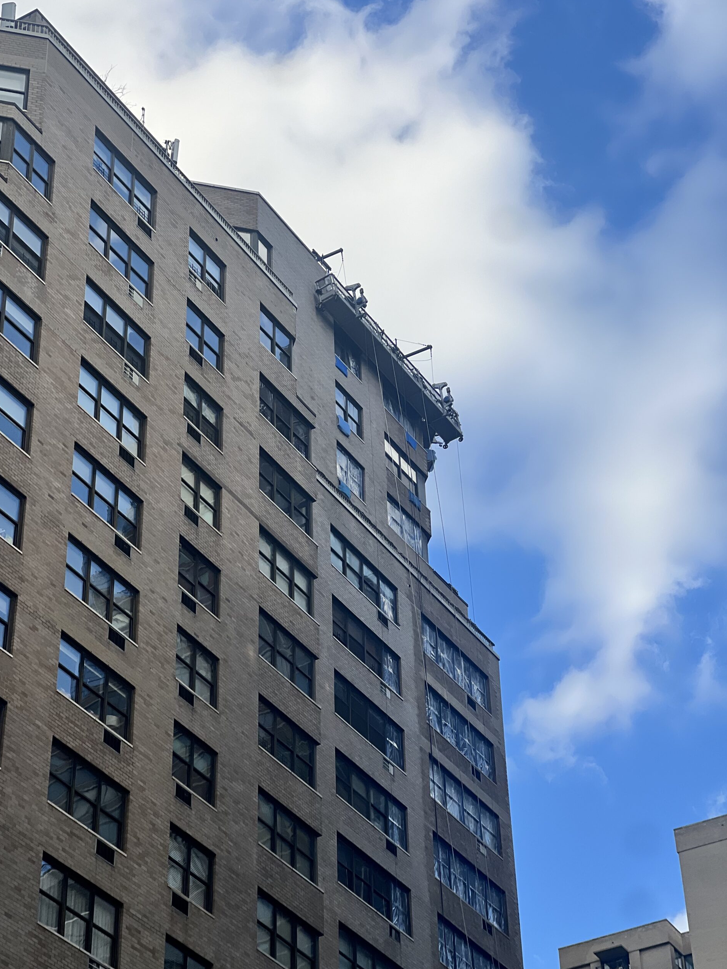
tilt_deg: +38.8
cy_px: 481
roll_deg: +0.8
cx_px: 360
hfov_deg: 18.9
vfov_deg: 25.0
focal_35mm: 78
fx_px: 2184
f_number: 2.8
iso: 32
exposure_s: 1/436
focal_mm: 9
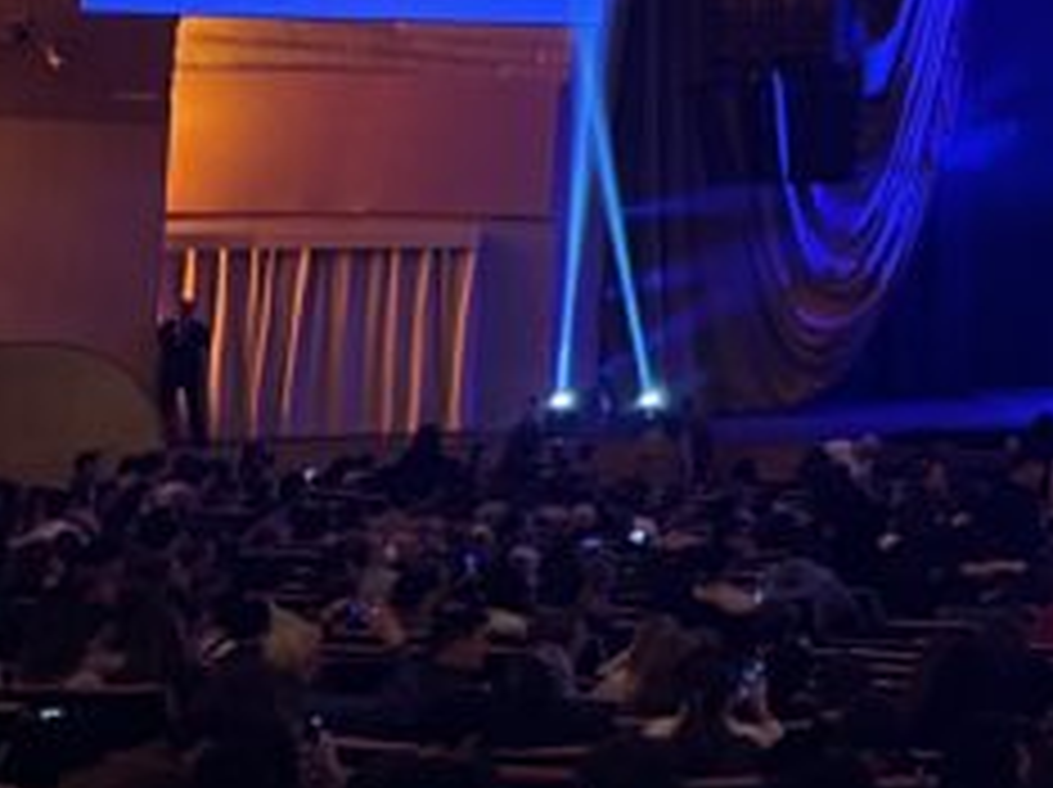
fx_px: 2705
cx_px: 1786
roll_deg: +0.3
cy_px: -135
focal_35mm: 89
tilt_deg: +5.1
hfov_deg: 18.3
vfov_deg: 16.0
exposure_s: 1/30
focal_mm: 5.7
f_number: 1.5
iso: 640
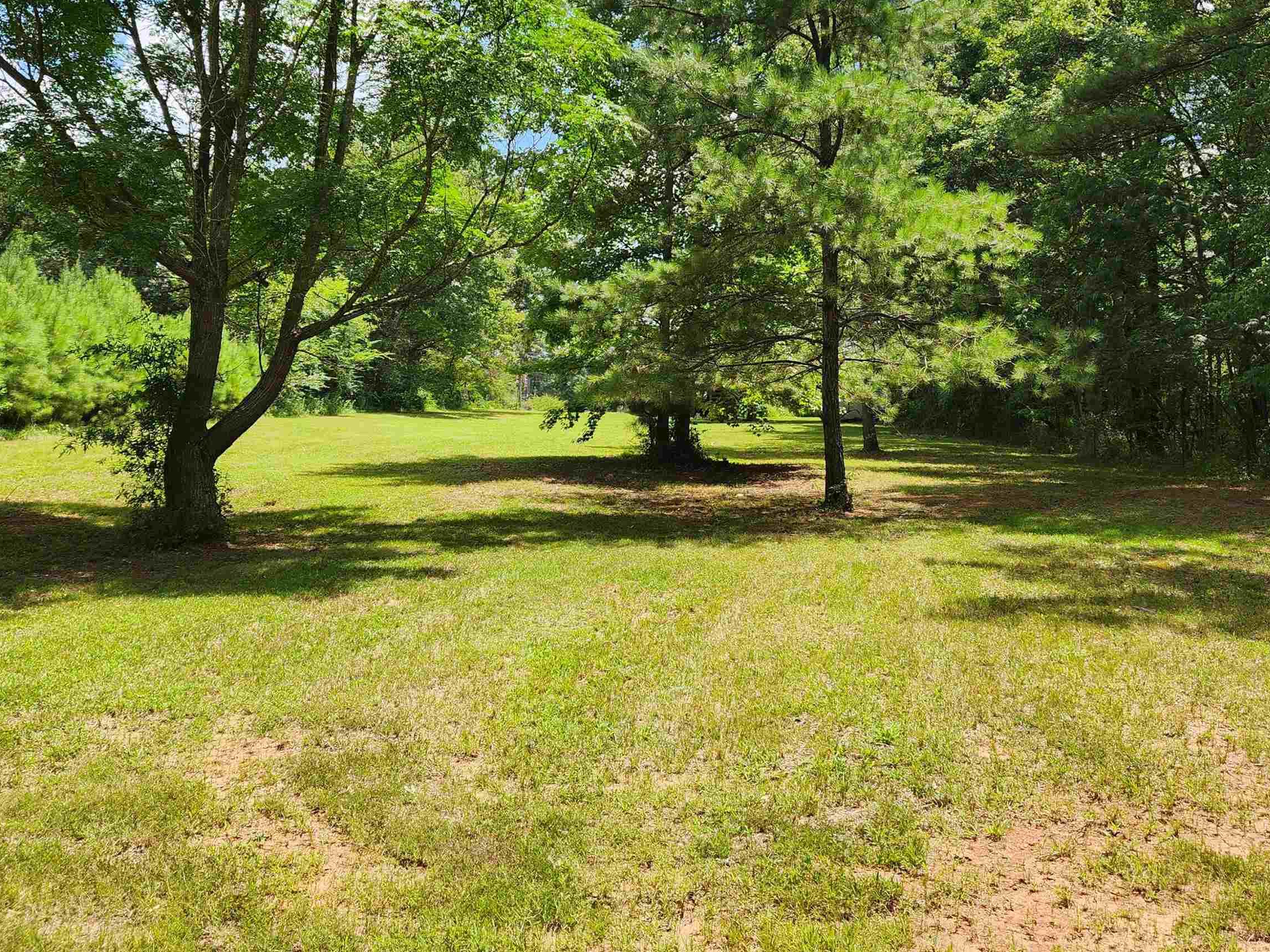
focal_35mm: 31
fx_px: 1137
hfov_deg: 58.3
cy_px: 338
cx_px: 685
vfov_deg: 44.9
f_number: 1.8
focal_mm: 5.4
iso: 20
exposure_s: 1/873
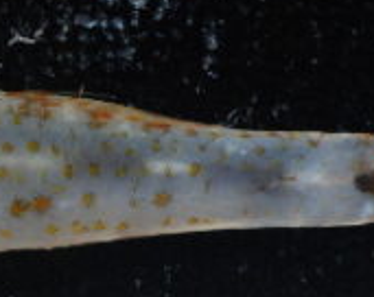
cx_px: 43
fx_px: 3269
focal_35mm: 296
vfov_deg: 5.2
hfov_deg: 6.5
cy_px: 194
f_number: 25
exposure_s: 1/60
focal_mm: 60
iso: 800
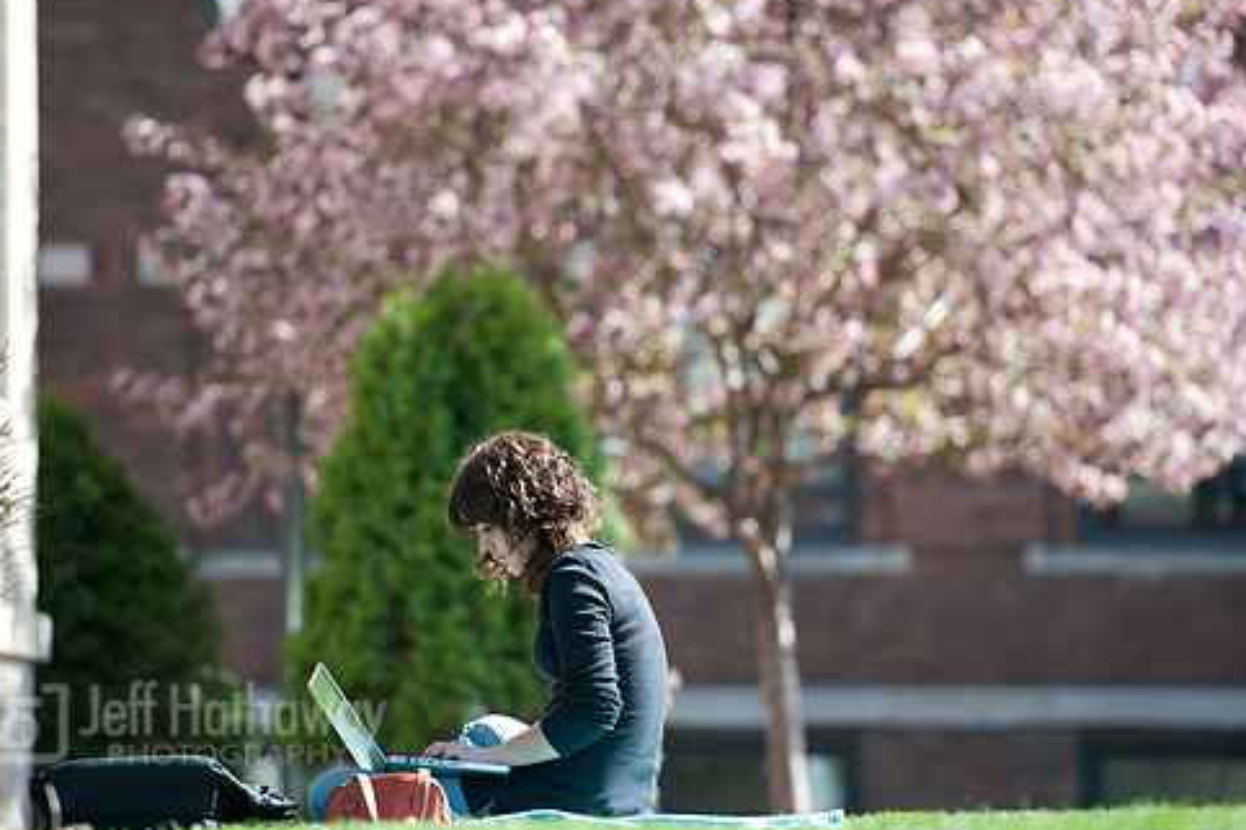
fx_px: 8306
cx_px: 598
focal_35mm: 240
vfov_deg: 5.7
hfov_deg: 8.6
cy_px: 376
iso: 200
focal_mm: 200
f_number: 3.2
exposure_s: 1/640
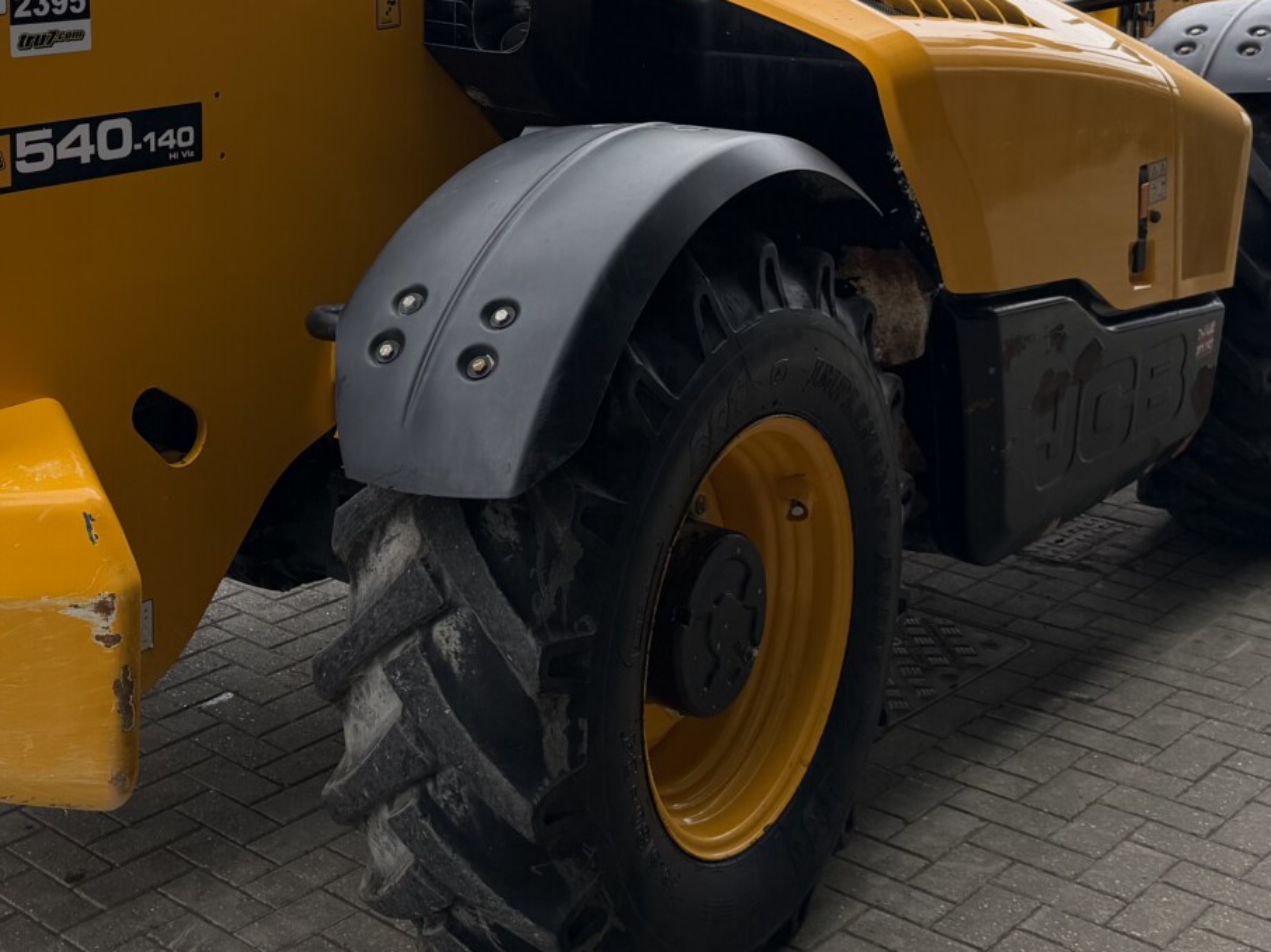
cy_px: 143
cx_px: 356
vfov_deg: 26.8
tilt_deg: -8.2
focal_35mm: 53
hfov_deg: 35.6
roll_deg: +0.3
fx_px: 1945
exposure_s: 1/2053
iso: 100
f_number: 1.78
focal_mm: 6.76
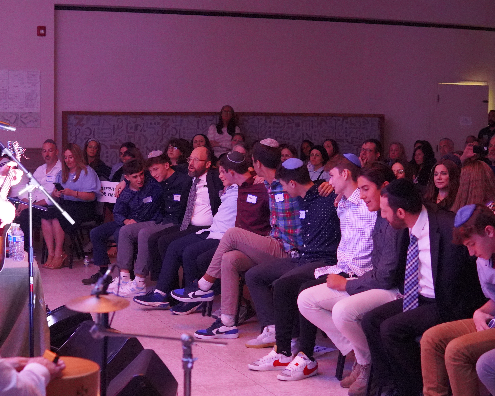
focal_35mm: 64
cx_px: 201
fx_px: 938
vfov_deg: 23.8
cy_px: 219
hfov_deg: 29.5
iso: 6400
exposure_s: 1/200
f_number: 2.5
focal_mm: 30
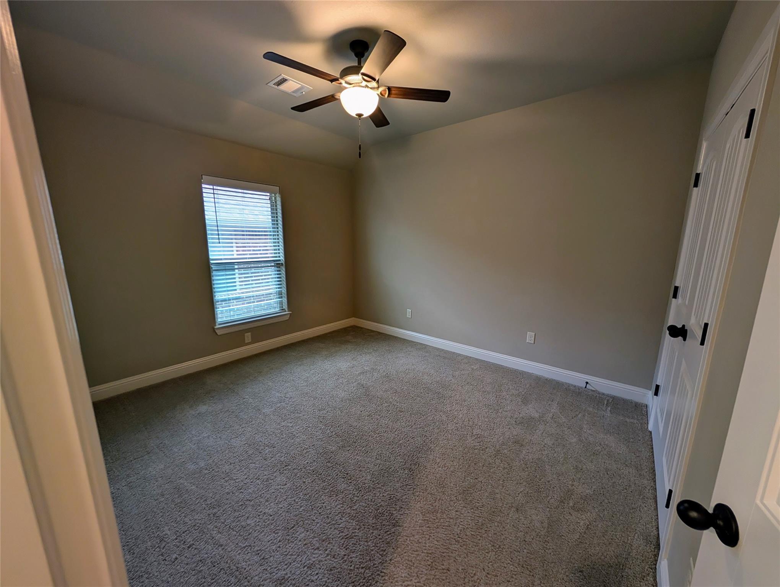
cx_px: 390
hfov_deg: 110.5
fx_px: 271
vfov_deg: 94.6
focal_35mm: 12
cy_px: 294
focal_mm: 2.02
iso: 85
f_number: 1.7
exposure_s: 1/40
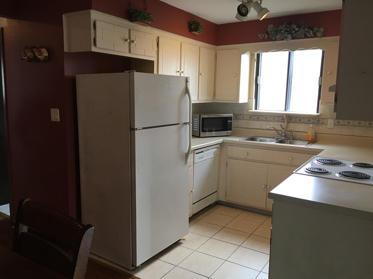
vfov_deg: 48.2
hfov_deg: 61.7
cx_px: 186
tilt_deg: -7.9
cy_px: 140
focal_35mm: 29
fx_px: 312
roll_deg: -1.2
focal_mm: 4.15
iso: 40
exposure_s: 1/30
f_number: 2.2
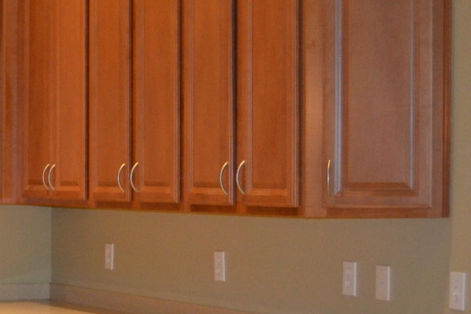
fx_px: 1622
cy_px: 226
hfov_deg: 15.1
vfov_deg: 11.0
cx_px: -266
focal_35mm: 124
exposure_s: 1/60
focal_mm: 24
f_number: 4
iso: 1000
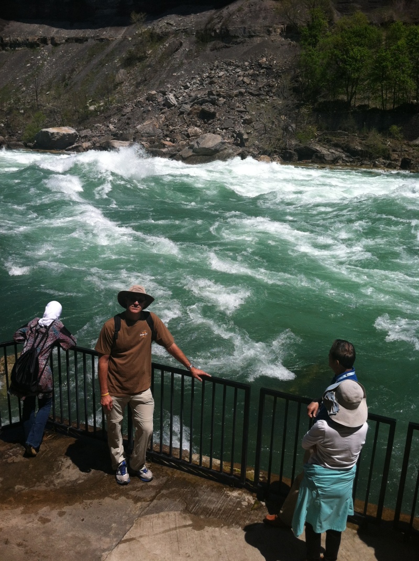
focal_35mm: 35
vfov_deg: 52.7
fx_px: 566
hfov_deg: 40.6
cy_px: 280
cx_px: 210
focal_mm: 3.85
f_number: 2.8
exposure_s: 1/2143
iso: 80
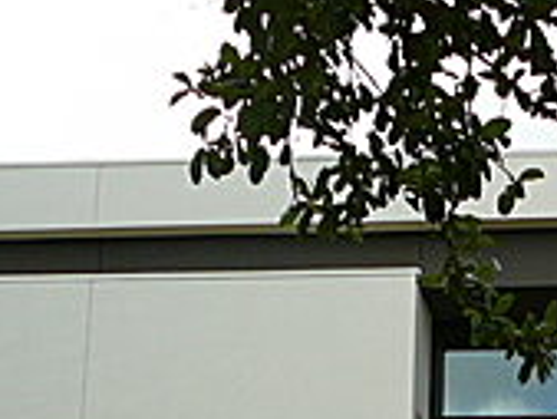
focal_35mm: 127
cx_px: 585
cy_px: 691
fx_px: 2045
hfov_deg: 15.2
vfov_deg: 11.1
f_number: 2.8
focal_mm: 5.2
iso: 80
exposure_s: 1/640
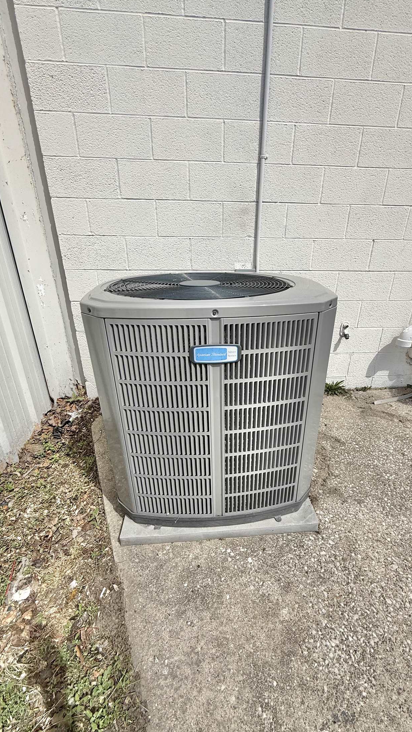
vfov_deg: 99.4
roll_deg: -2.8
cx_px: 222
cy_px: 375
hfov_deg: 67.0
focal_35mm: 16
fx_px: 311
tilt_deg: -23.4
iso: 50
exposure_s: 1/2165
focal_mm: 2.22
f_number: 2.2
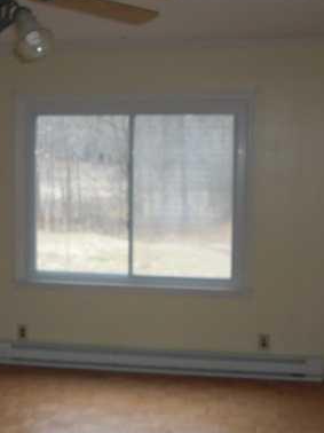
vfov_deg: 31.7
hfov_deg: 23.7
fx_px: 762
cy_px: 241
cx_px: 73
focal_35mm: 61
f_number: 2.8
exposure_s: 1/60
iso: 200
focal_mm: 6.3
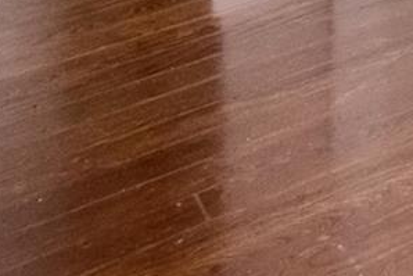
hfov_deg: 13.0
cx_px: 1078
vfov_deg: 9.8
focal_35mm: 103
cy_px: -571
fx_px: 1182
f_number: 7.1
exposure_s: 1/30
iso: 800
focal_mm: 10
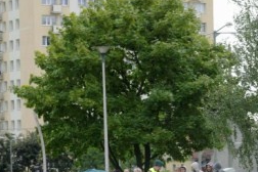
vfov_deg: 5.7
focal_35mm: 238
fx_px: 1706
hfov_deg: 8.6
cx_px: 299
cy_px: 202
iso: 400
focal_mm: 50
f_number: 8
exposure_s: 1/180
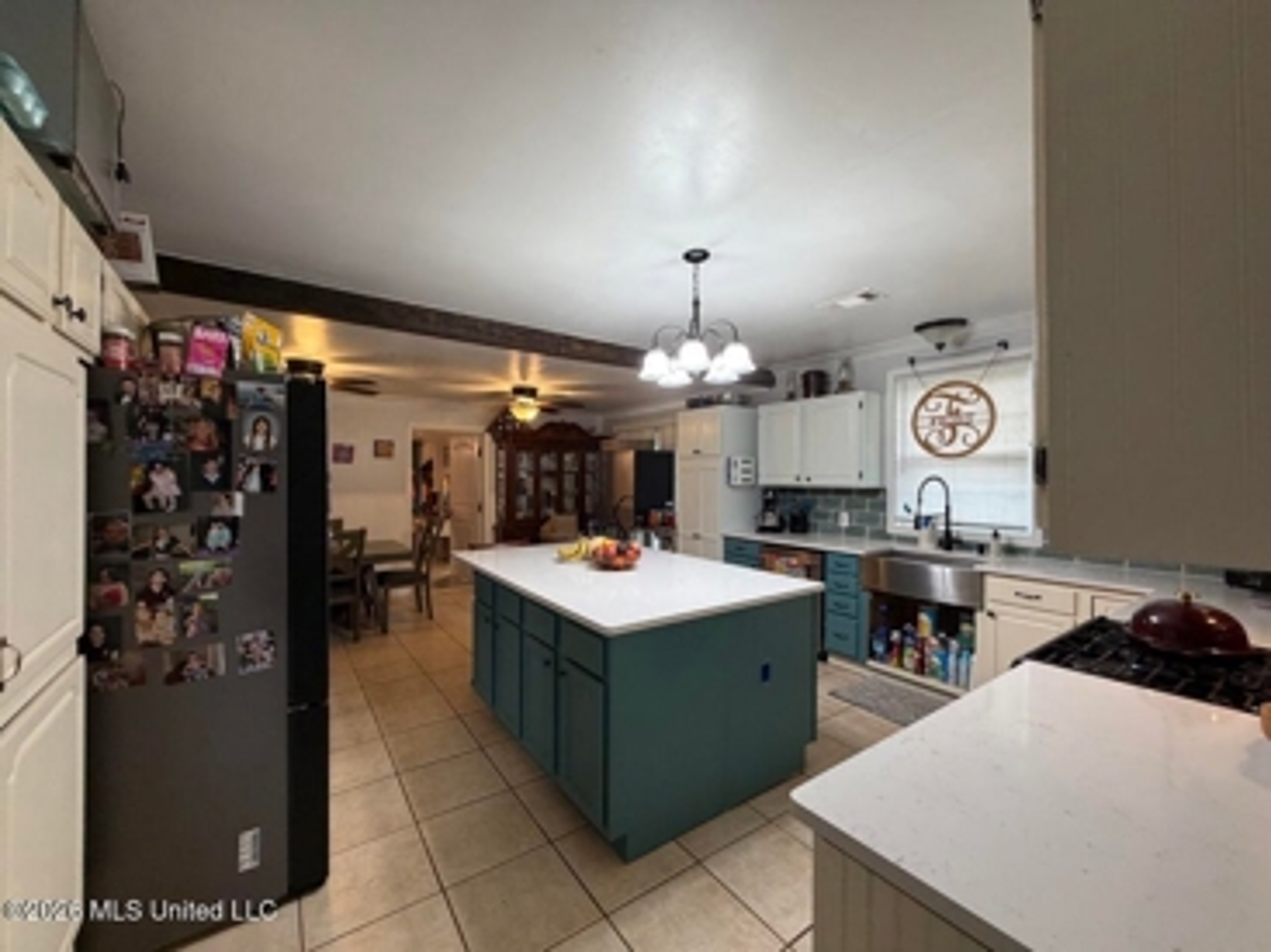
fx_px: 514
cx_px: 636
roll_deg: -0.3
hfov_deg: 102.1
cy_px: 476
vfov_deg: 85.6
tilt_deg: +0.4
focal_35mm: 14
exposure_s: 1/60
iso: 250
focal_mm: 2.22
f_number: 2.2
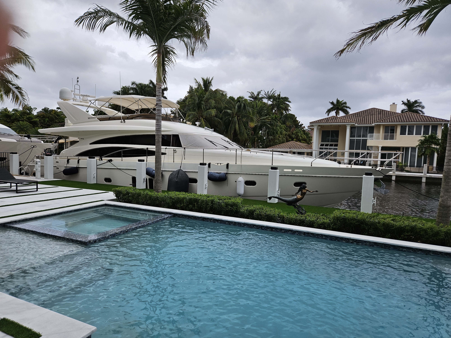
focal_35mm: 23
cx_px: 226
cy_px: 169
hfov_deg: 73.9
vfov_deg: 58.9
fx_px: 300
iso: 40
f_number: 1.8
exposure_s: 1/1258
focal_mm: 5.4
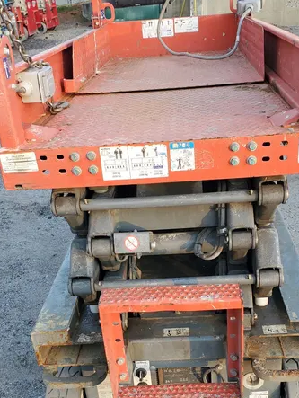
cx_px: 182
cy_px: 304
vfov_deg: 42.3
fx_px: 495
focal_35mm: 43
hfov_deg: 33.5
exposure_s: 1/120
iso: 100
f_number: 2.4
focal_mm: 4.3
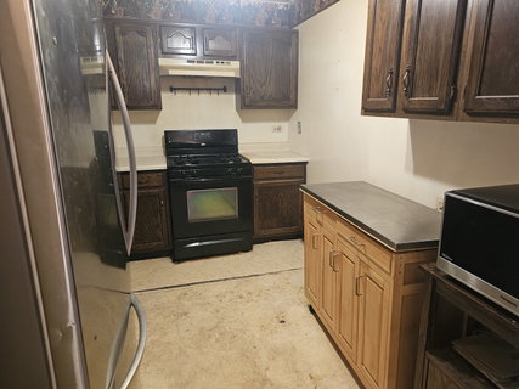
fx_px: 345
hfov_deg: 73.9
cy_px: 194
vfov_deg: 58.9
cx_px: 260
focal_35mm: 23
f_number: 1.7
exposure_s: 1/40
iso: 640
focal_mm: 6.3
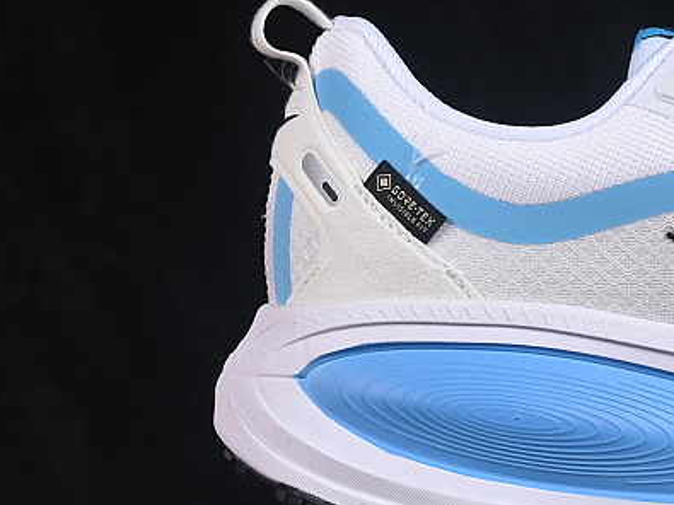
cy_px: 174
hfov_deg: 9.9
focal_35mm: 197
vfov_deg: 7.5
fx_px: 3835
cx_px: 860
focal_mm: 50
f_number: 8
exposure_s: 1/80
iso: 160
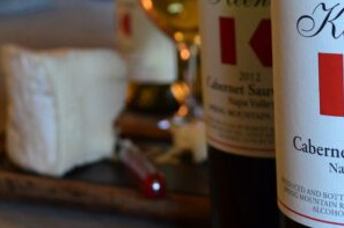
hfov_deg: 21.6
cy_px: 75
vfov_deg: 14.6
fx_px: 887
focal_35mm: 93
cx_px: 295
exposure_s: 1/100
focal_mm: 24
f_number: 4
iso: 1600
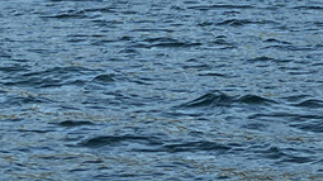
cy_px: -176
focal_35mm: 178
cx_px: 186
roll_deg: -0.5
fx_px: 1523
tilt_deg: +5.2
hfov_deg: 12.1
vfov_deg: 6.6
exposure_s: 1/2083
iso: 50
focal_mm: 5.7
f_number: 1.5
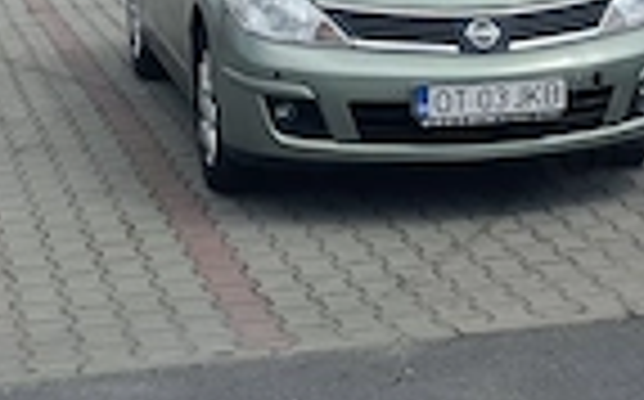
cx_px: 500
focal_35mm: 116
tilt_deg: -5.7
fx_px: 2034
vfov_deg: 11.2
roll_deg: +0.7
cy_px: 31
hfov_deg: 17.9
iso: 32
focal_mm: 4.2
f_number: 1.6
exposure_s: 1/4132
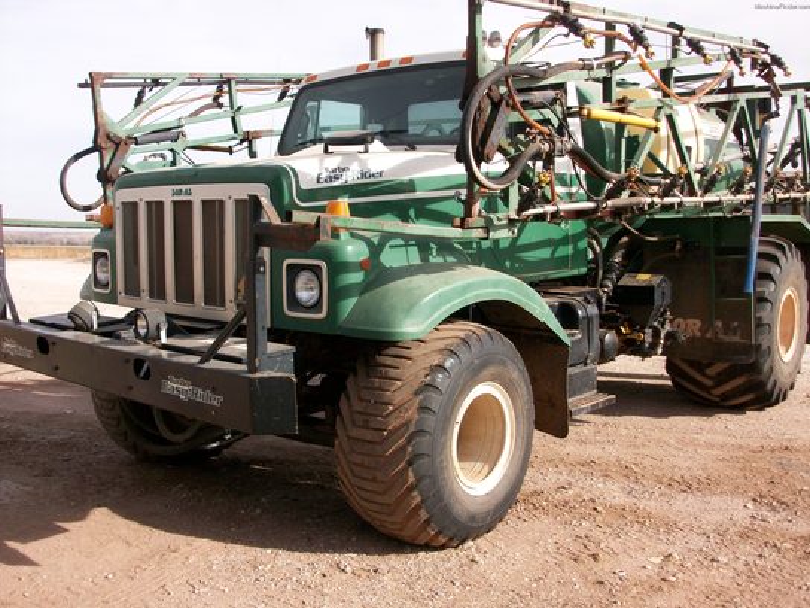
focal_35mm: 34
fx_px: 796
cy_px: 304
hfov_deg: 54.0
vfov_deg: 41.8
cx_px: 405
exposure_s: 1/717
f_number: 2.8
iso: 64
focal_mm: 5.7
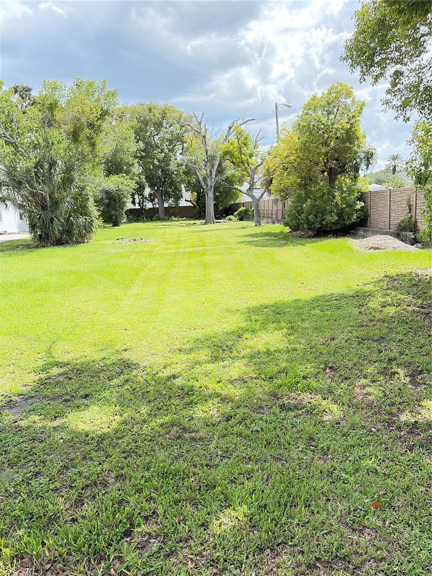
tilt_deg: -11.7
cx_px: 216
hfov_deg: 53.1
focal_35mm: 26
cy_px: 288
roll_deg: +2.7
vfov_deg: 67.3
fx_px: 433
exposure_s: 1/716
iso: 64
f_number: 1.6
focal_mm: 5.96
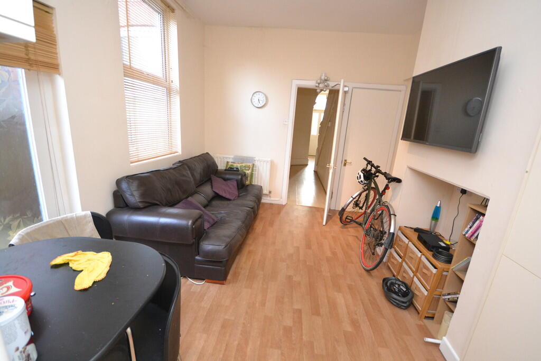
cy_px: 180
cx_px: 270
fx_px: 225
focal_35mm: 15
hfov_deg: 100.4
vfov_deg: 77.3
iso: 2000
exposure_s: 1/60
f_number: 4
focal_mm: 10
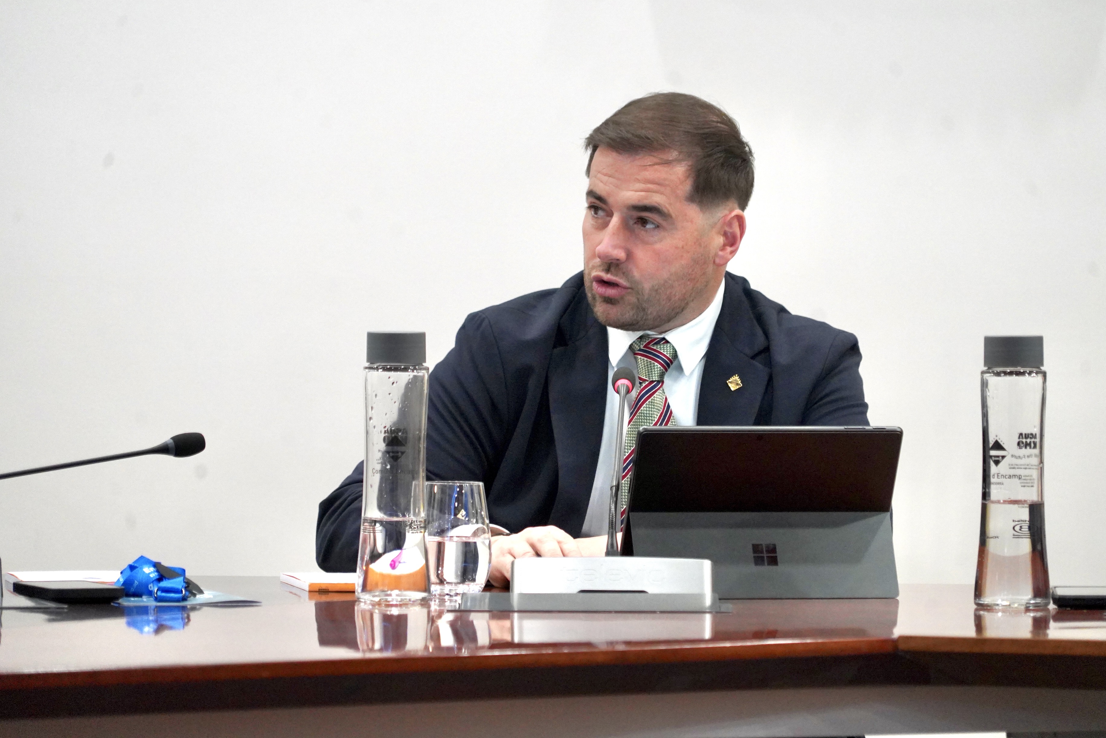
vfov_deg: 5.3
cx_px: 591
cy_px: 341
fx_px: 7957
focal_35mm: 259
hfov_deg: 8.0
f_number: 6.3
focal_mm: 240
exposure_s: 1/250
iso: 6400
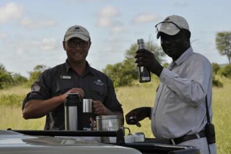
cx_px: 116
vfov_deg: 13.0
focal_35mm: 105
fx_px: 673
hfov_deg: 19.5
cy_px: 77
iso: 200
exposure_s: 1/400
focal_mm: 70
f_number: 8
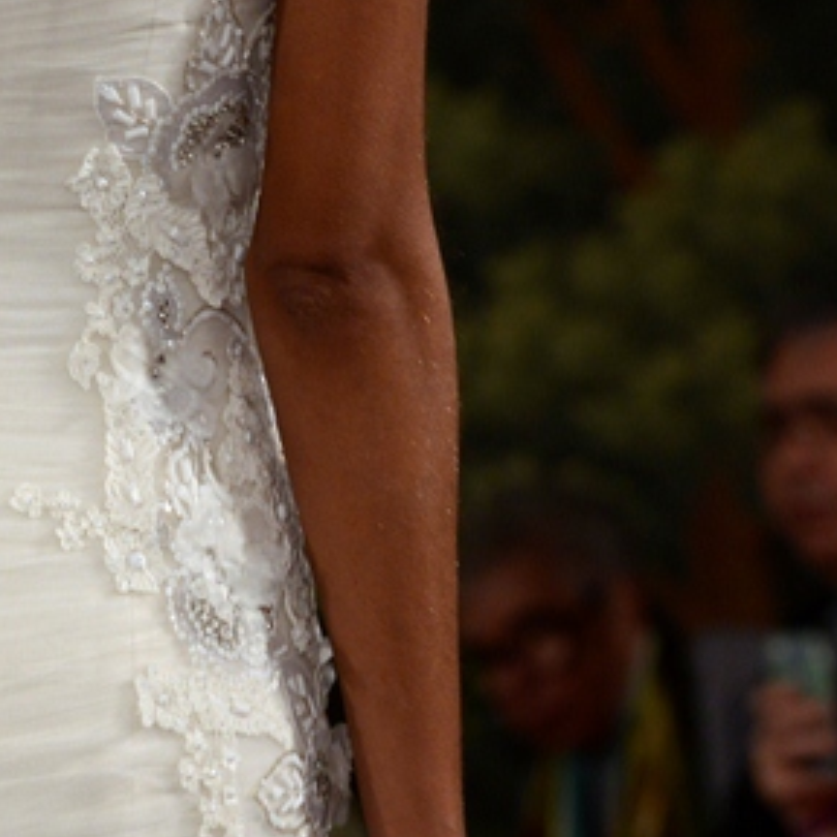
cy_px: 985
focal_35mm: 438
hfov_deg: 4.0
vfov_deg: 4.0
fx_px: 11982
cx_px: 125
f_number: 7.1
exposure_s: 1/200
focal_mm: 165
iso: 1600
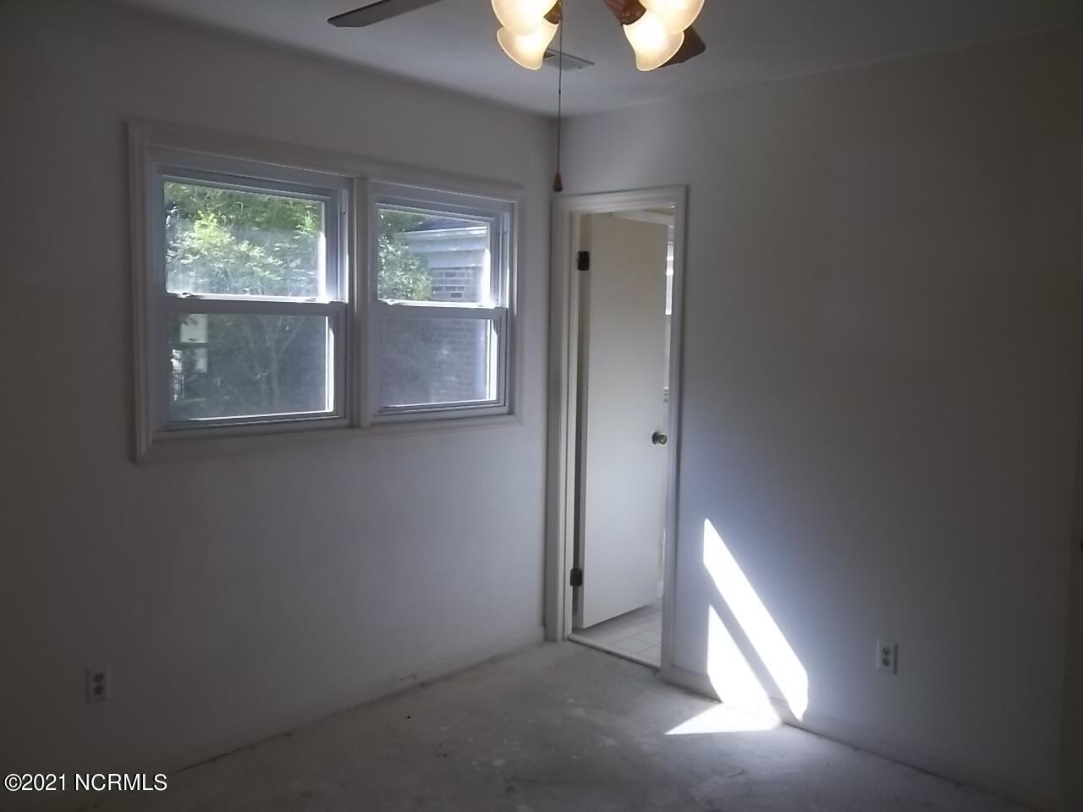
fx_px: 876
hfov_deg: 63.4
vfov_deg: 49.7
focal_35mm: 28
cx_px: 542
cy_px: 406
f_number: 3.5
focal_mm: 5.05
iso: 64
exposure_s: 1/80
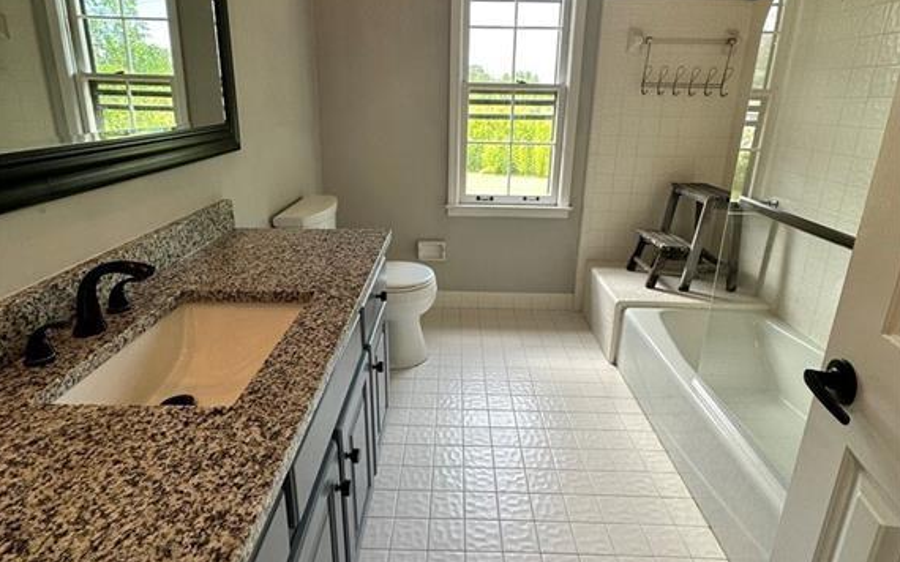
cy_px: 234
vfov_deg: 59.3
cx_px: 450
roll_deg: -1.4
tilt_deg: -16.8
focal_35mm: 20
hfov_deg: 85.1
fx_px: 490
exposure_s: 1/120
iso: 100
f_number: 2.2
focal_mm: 2.22
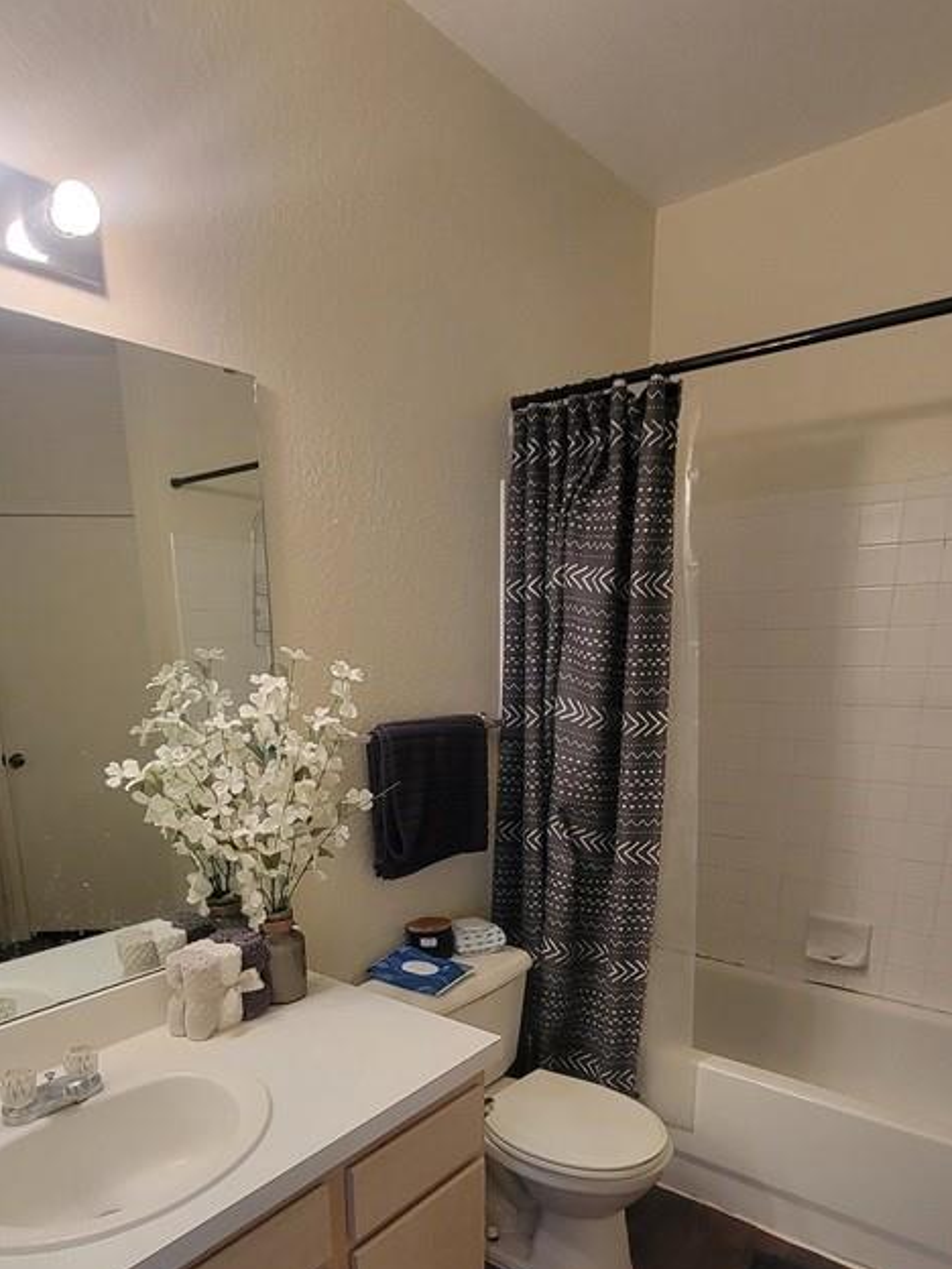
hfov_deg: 63.4
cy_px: 891
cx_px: 439
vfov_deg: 75.3
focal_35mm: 21
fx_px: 770
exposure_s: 1/60
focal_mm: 2.2
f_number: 2.2
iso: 250
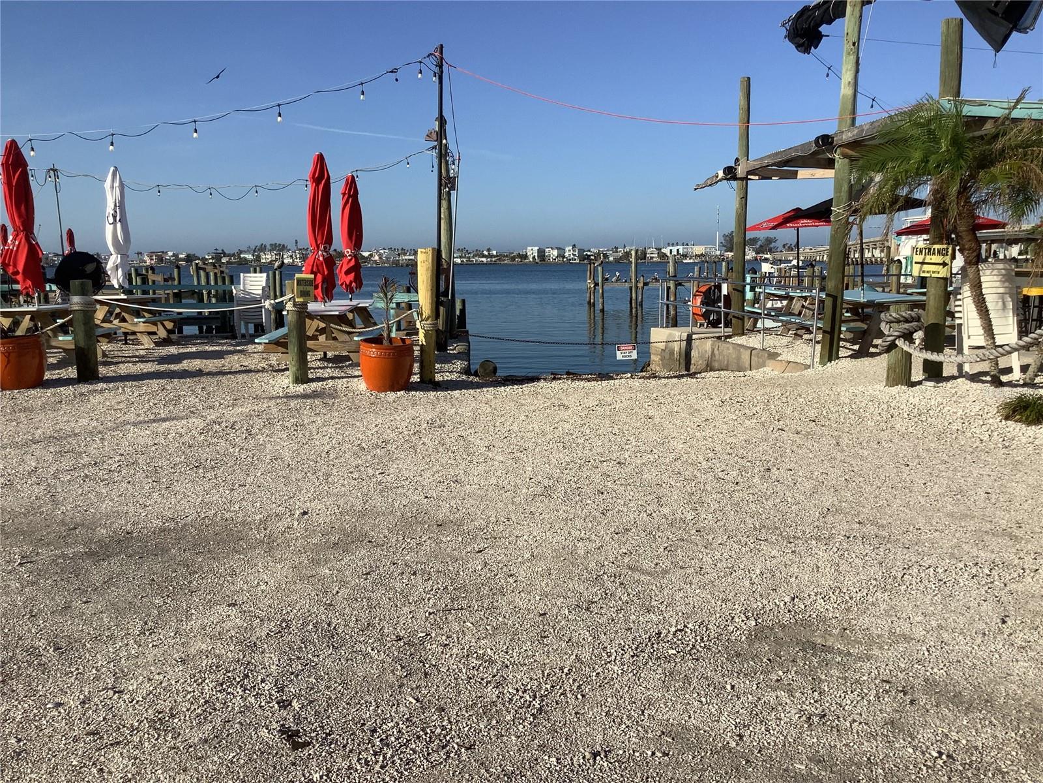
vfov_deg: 45.4
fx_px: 934
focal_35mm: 31
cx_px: 522
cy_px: 392
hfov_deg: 58.4
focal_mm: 3.3
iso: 25
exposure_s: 1/2203
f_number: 2.4
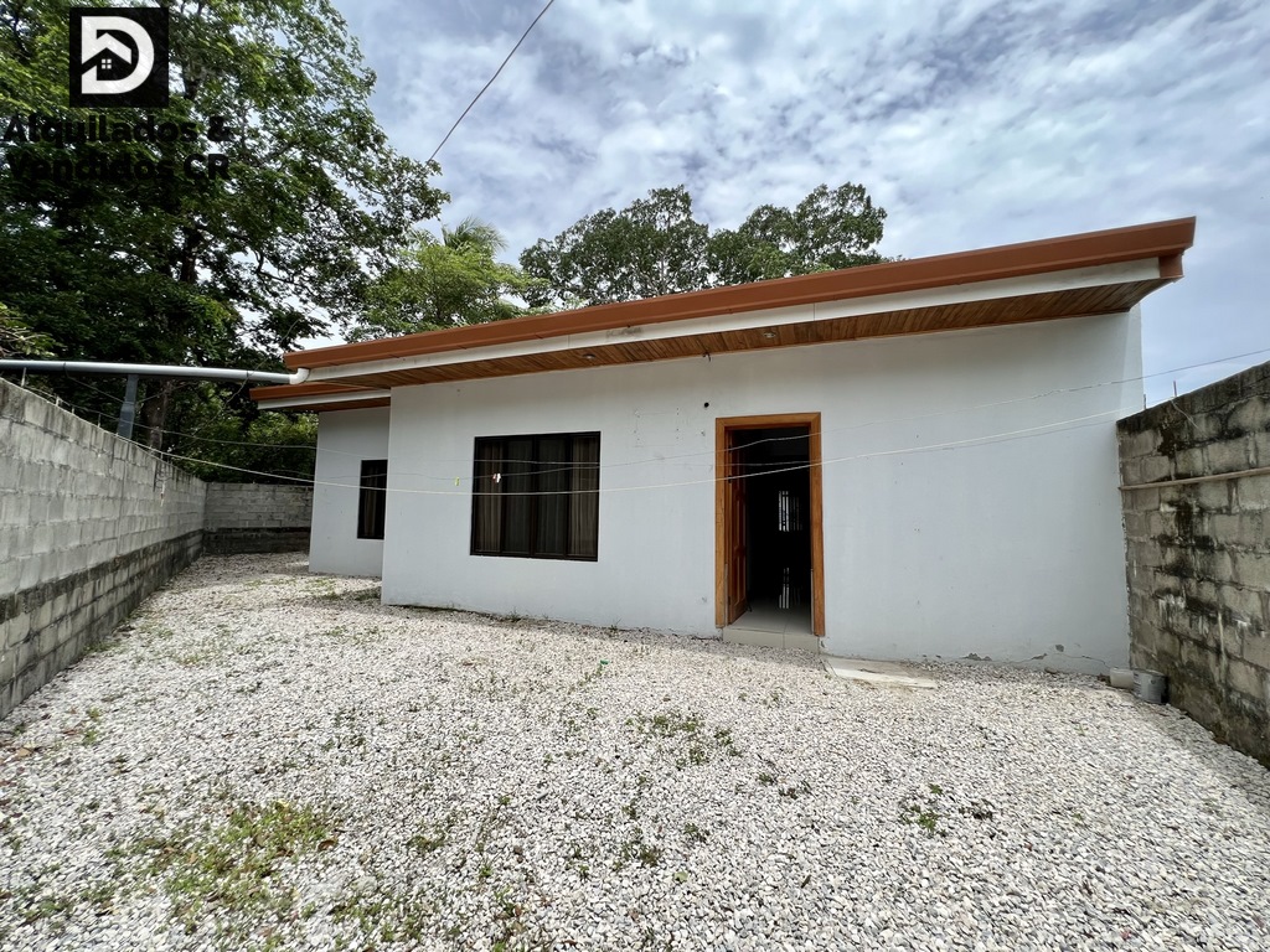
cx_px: 635
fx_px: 477
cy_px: 476
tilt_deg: +3.9
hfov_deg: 106.2
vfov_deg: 89.9
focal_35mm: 13
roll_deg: -0.7
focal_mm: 1.57
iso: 32
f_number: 1.8
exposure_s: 1/1277
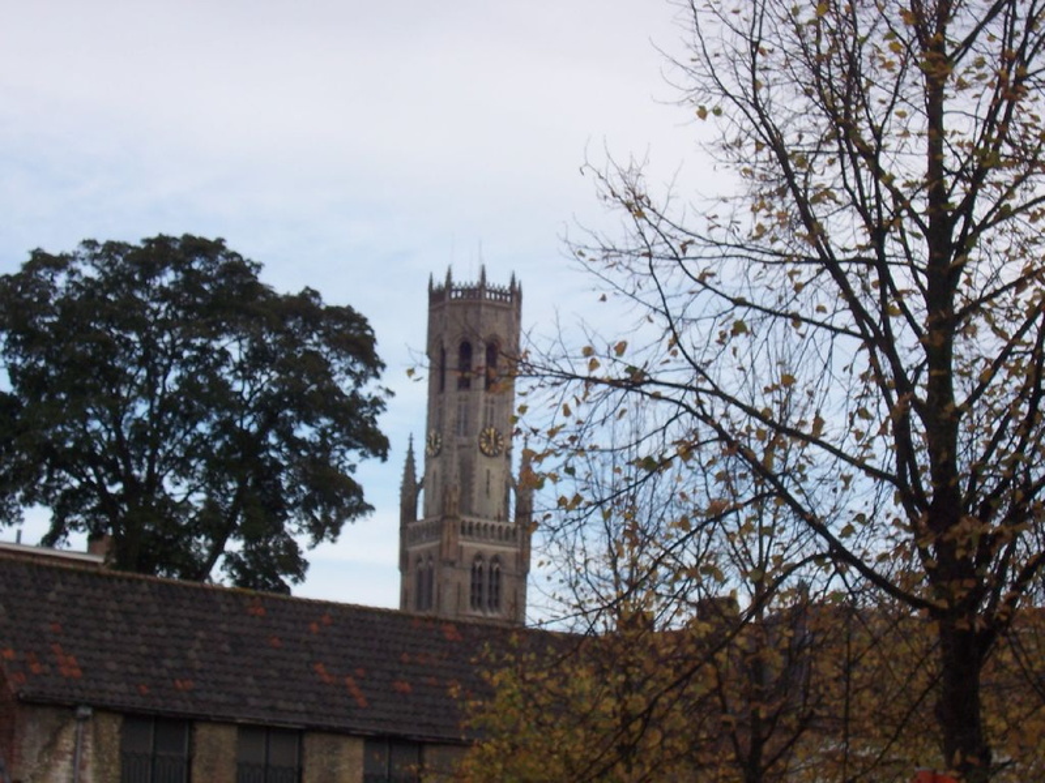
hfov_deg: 23.8
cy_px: 392
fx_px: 2475
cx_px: 522
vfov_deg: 18.0
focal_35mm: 82
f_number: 8
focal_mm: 13.5
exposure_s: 1/180
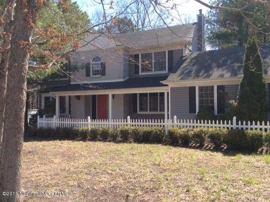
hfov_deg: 56.9
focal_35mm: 32
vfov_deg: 44.1
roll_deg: -1.3
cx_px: 135
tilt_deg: -0.6
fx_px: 249
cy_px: 101
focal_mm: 3.3
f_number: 2.4
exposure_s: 1/596
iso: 32
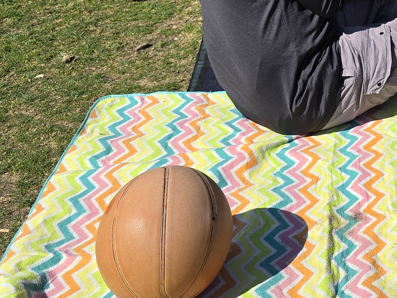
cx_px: 471
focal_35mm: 78
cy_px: -185
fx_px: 895
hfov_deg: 23.0
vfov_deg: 16.7
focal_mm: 6.3
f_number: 1.7
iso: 12
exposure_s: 1/836
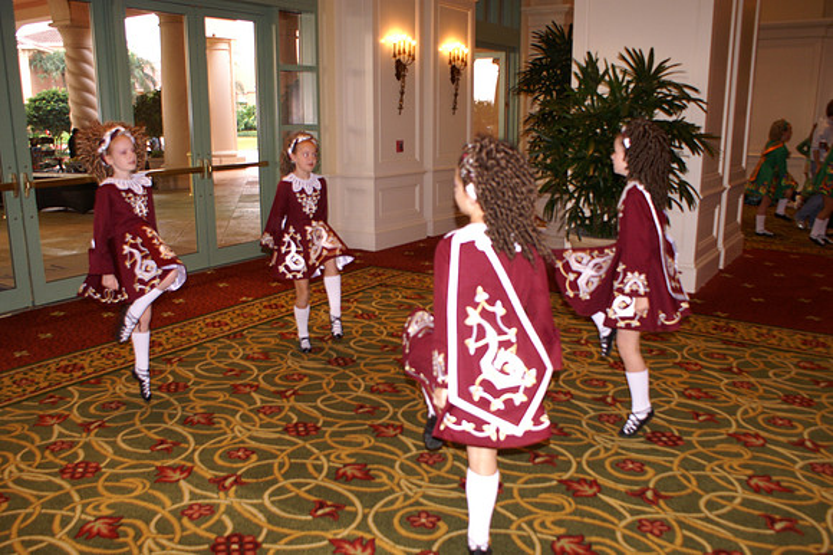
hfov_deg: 62.0
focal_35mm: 30
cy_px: 278
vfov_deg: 43.6
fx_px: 694
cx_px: 416
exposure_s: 1/60
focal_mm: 20
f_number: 4
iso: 400
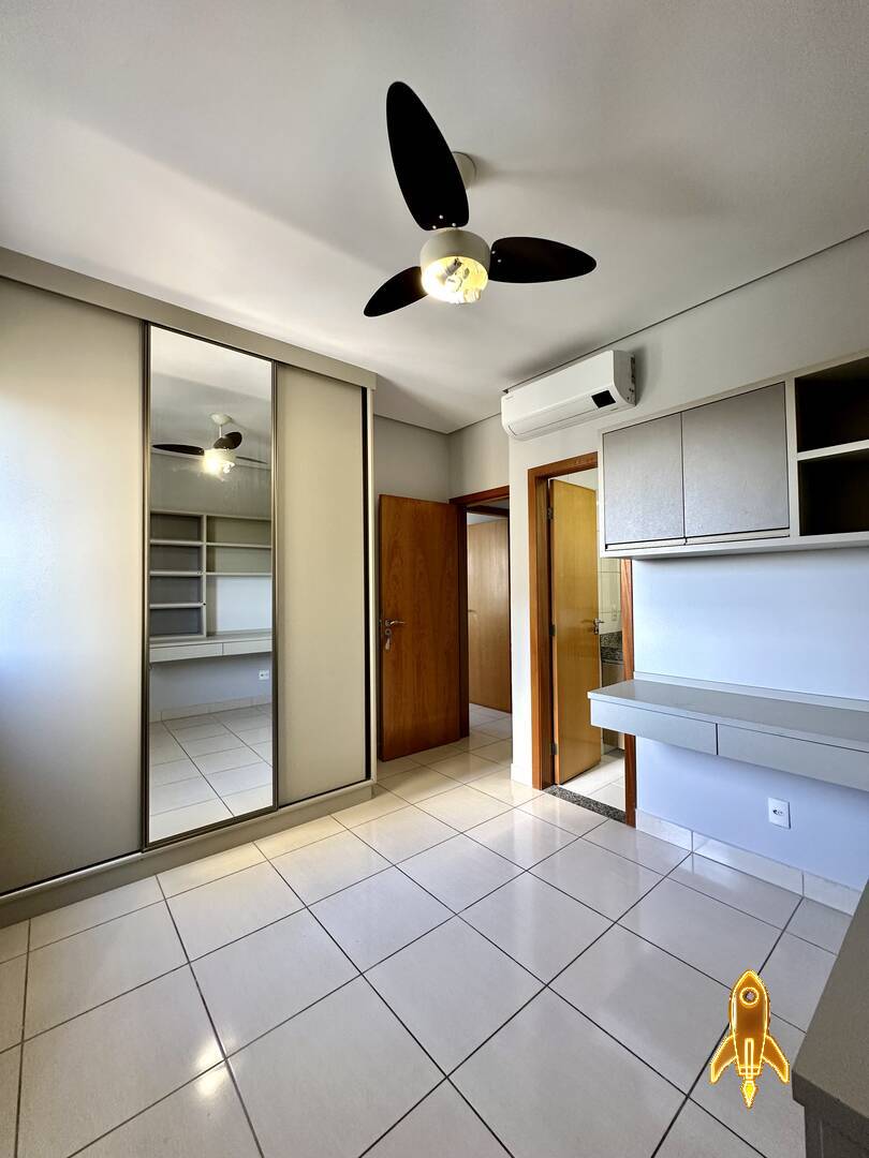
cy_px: 579
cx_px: 434
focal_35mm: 14
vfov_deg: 102.1
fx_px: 469
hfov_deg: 85.7
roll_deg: -0.1
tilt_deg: +2.6
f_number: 2.2
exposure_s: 1/120
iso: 200
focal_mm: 2.22
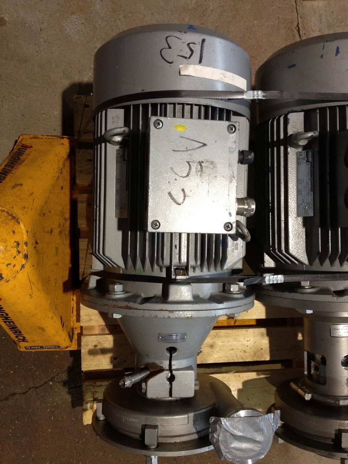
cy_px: 232
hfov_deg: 40.7
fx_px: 469
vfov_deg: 52.6
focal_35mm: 35
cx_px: 174
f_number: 2.4
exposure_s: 1/20
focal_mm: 4.28
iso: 125
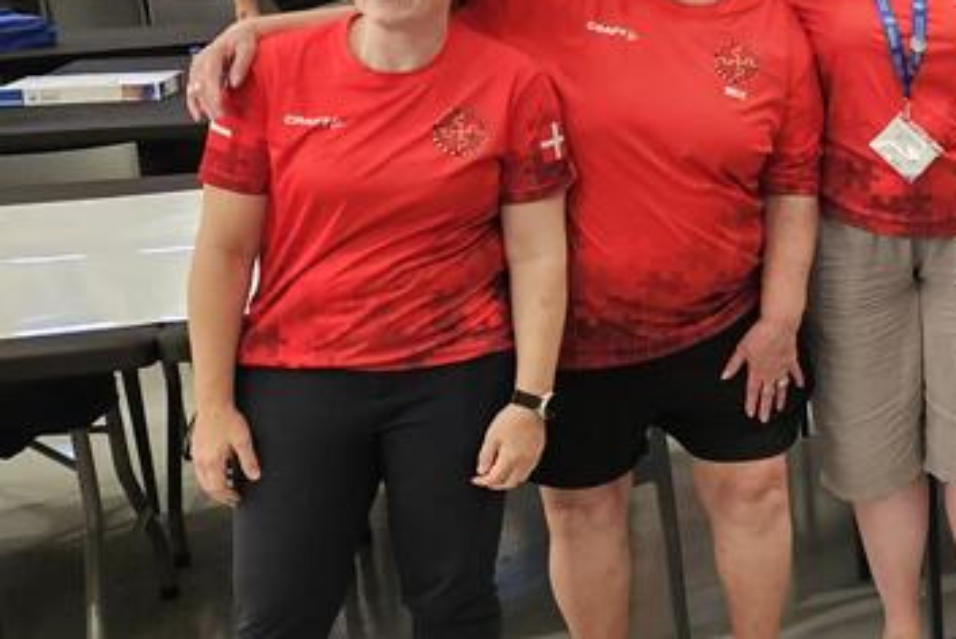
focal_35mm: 78
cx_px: 1387
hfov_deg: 22.0
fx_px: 2073
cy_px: 227
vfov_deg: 17.5
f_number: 1.8
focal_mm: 5.4
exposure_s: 1/180
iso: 200
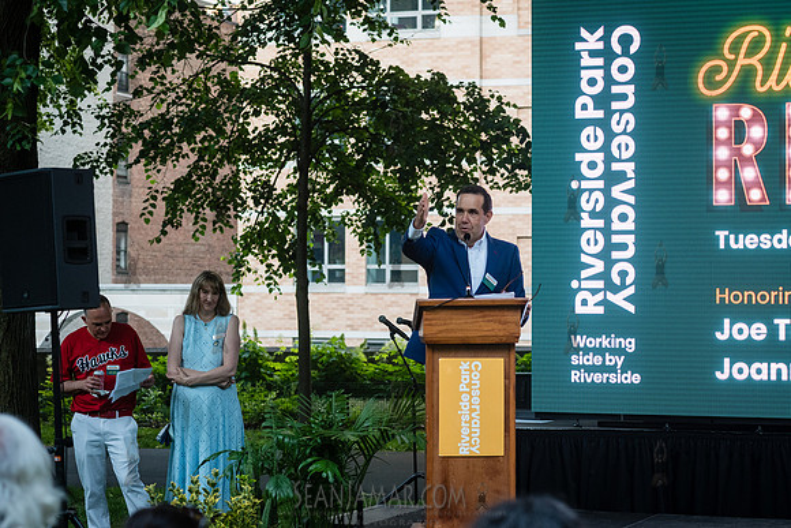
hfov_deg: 23.4
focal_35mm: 87
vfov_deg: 15.8
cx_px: 396
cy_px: 264
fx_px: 1907
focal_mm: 86
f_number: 5
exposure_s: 1/500
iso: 2000
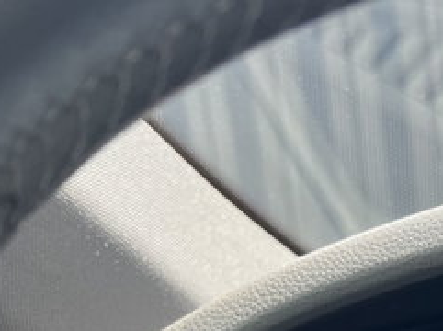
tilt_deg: -14.5
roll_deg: +3.6
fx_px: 1061
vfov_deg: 16.4
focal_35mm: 83
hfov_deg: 20.3
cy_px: 471
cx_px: 665
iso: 40
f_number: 1.5
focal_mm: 5.7
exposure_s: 1/293
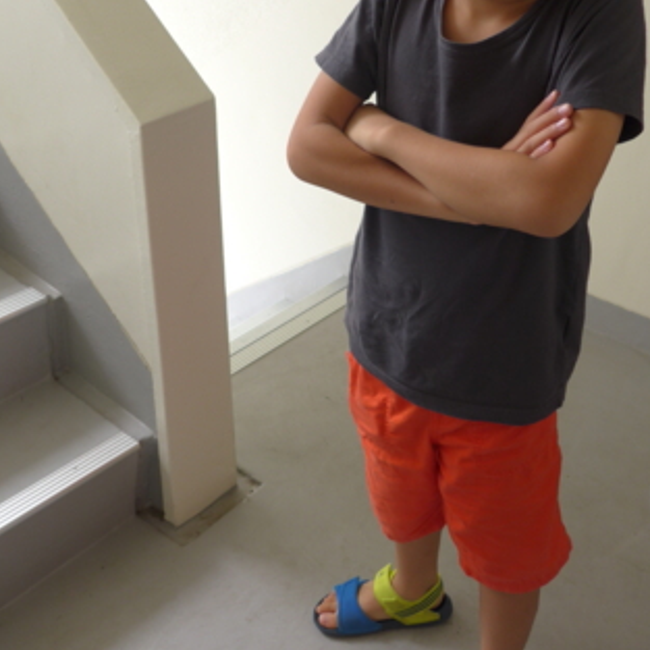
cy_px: 243
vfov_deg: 40.6
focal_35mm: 41
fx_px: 871
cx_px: 323
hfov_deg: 40.9
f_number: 2
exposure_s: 1/100
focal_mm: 6
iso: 80
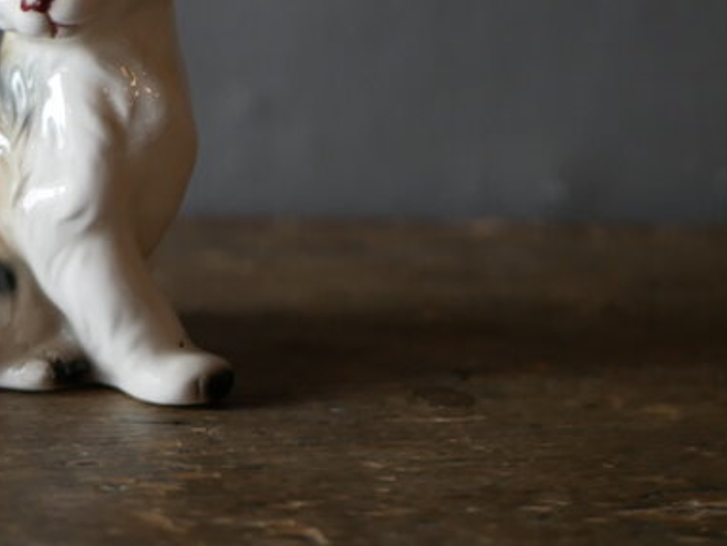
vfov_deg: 13.1
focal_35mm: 112
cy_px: 57
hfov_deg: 17.4
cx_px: 150
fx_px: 2353
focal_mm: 25
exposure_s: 1/125
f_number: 1.7
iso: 640
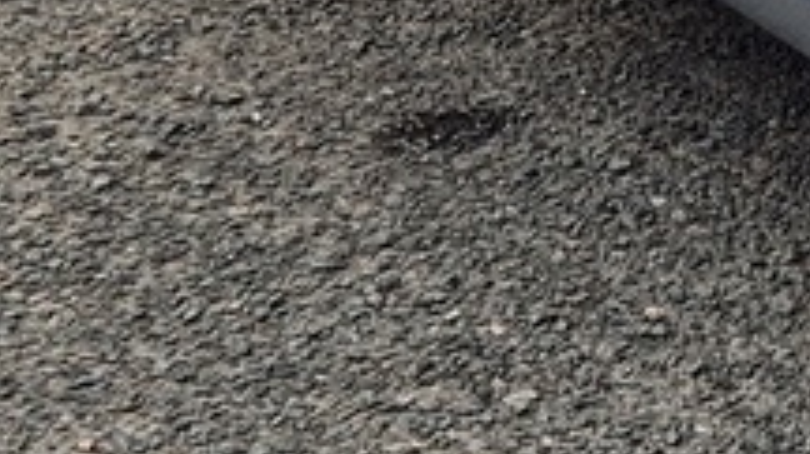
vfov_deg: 6.3
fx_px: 3991
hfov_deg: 10.2
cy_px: -552
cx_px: 1912
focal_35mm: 186
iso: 25
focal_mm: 5.4
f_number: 1.8
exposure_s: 1/1020
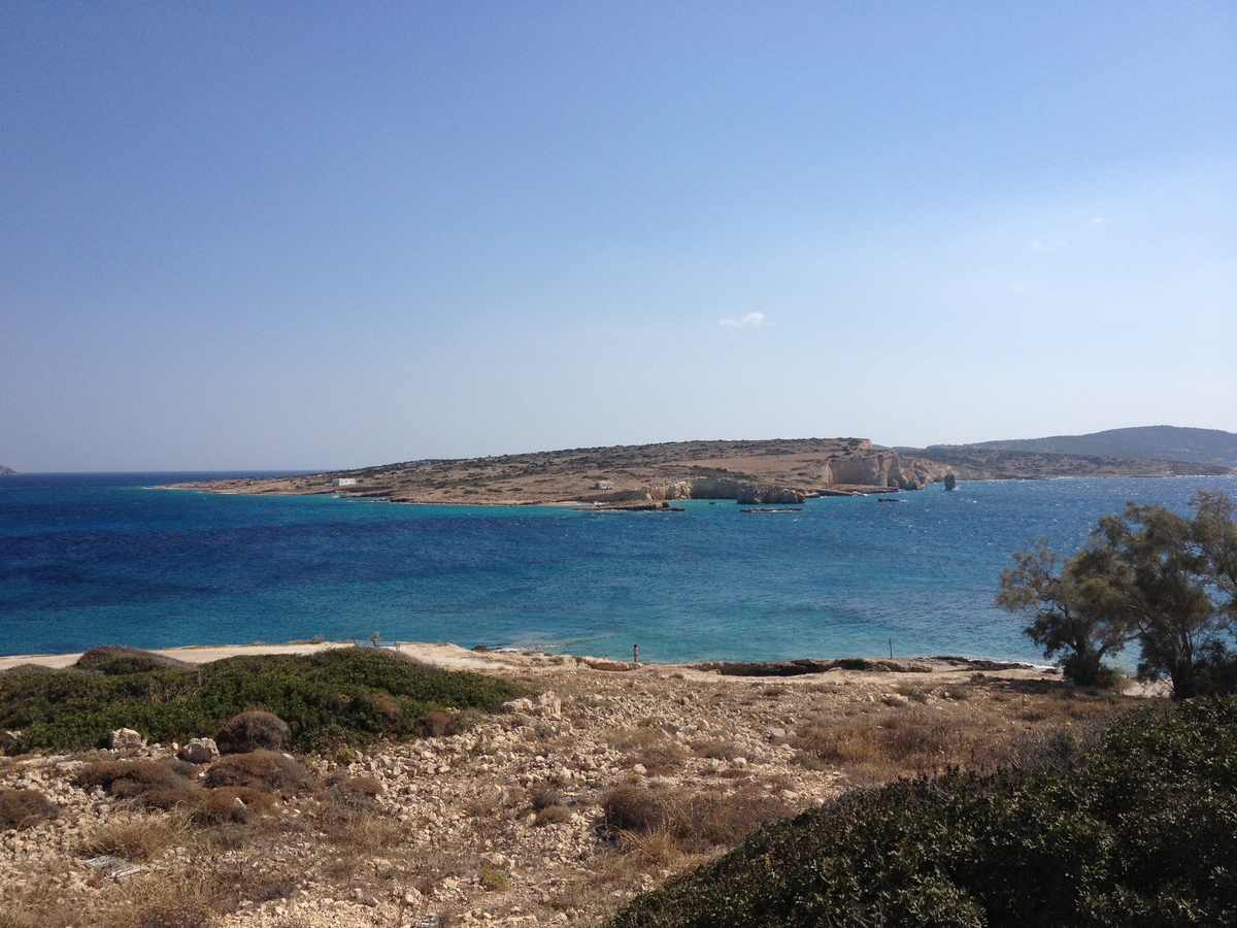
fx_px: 1251
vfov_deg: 40.7
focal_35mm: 35
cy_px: 464
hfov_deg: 52.6
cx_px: 618
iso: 50
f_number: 2.4
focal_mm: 4.28
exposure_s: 1/2907
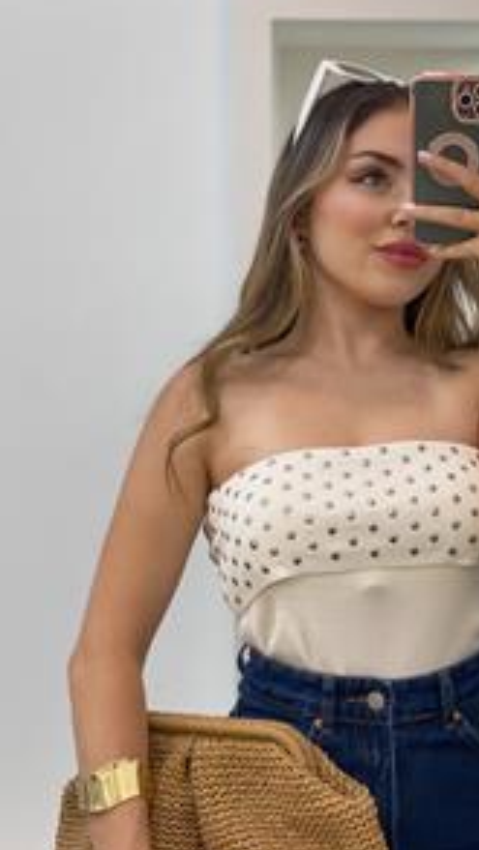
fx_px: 1805
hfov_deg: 15.1
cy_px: 466
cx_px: 354
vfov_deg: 26.5
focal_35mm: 80
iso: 80
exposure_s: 1/100
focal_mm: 6
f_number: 2
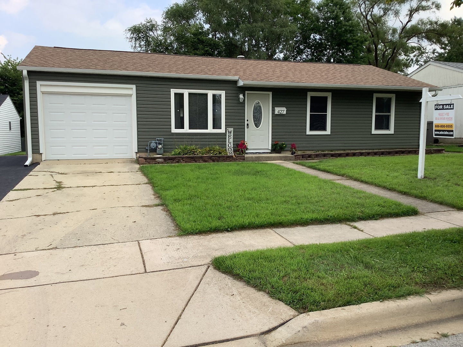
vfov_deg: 45.4
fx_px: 415
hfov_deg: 58.4
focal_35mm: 31
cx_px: 232
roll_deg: +0.5
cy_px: 174
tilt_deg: -5.4
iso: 25
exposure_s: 1/485
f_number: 2.4
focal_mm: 3.3
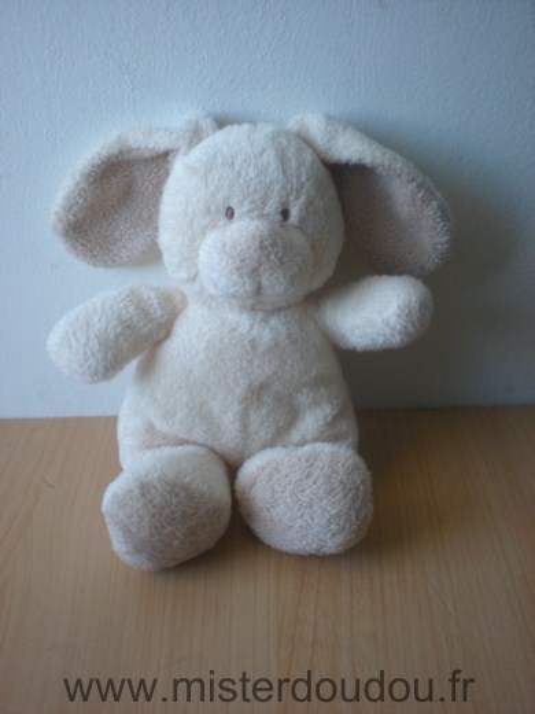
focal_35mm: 38
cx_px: 268
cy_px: 357
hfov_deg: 37.7
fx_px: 783
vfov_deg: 49.0
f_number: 3.1
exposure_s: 1/59.7
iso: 146
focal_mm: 6.3
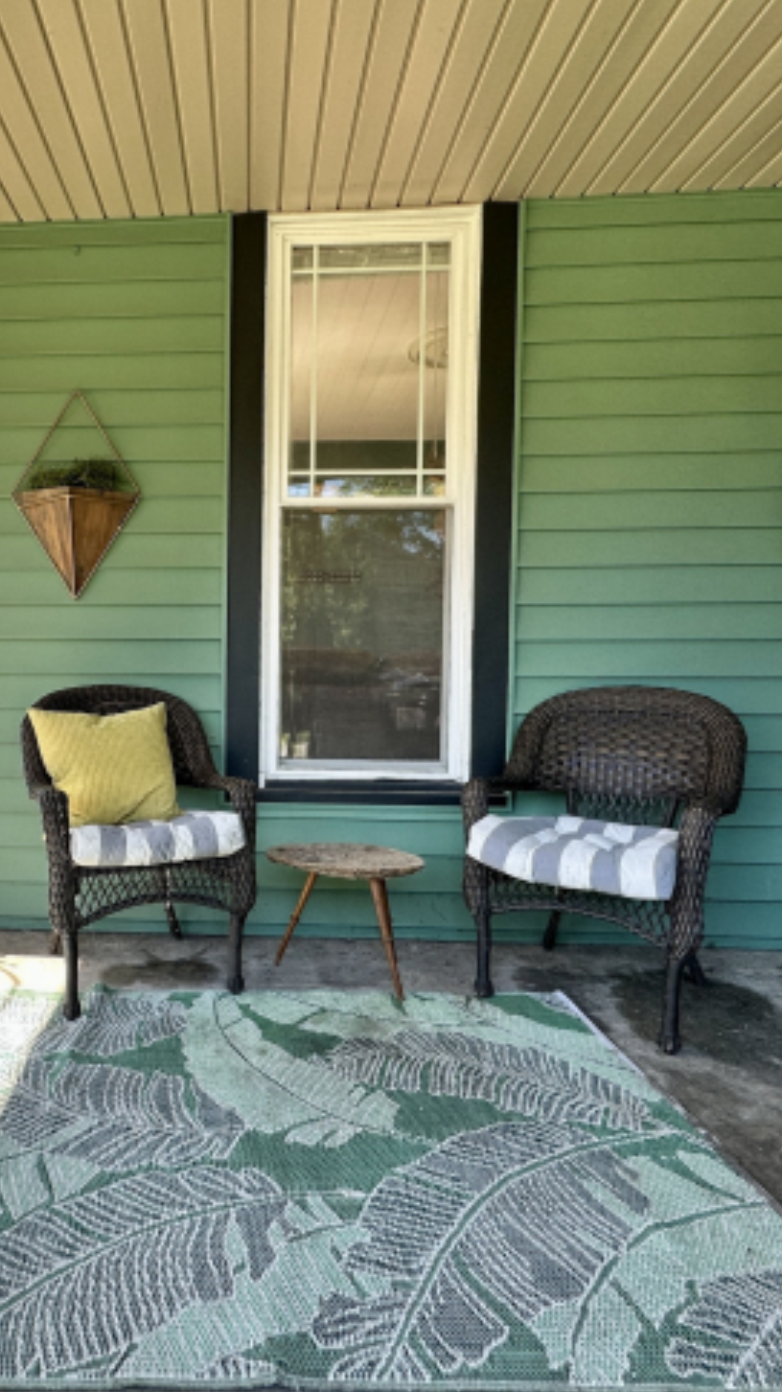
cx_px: 180
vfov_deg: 83.9
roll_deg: +0.8
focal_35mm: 21
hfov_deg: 50.9
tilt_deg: -1.8
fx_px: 775
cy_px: 702
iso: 80
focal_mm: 2.22
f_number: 2.2
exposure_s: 1/99
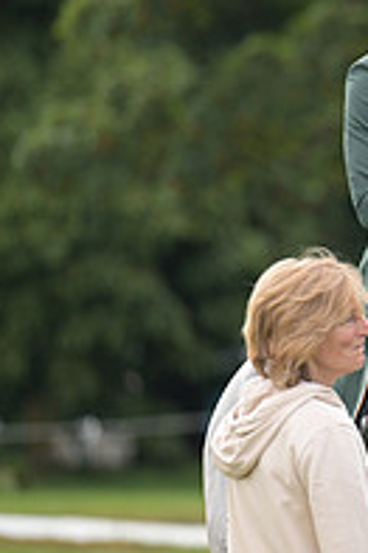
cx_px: 671
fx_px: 9062
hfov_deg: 2.3
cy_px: 178
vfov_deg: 3.5
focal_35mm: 590
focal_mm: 200
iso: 450
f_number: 3.2
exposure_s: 1/1250
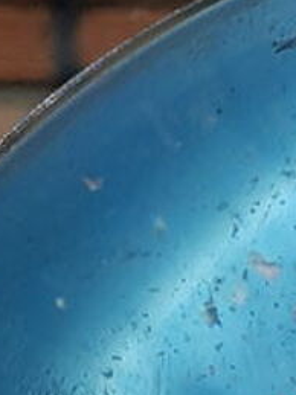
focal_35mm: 139
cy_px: 954
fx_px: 1586
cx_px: 644
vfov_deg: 11.6
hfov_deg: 9.7
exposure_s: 1/182
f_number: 1.9
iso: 40
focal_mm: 3.6
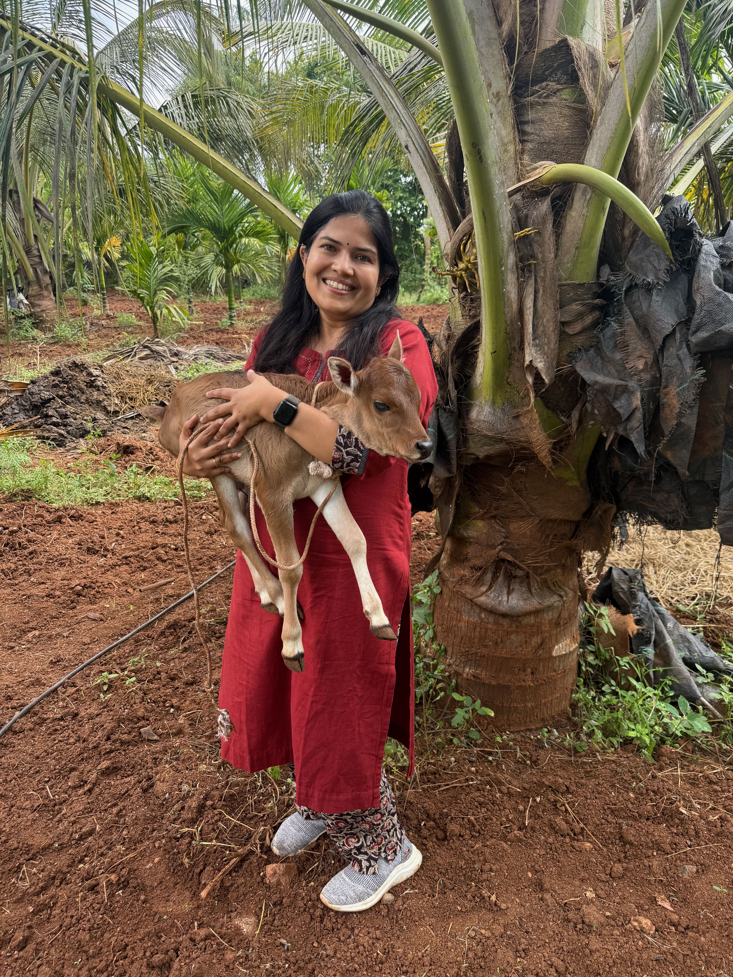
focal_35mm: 24
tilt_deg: -19.7
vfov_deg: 71.6
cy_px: 488
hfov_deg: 56.8
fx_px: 678
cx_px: 366
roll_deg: -0.3
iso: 80
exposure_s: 1/399
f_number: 1.78
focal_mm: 6.76
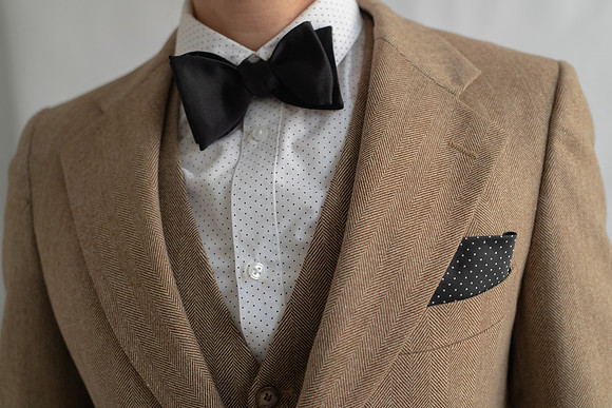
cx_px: 326
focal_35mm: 43
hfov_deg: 45.7
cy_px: 191
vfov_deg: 31.5
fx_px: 725
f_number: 2.8
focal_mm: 40
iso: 1000
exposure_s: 1/250
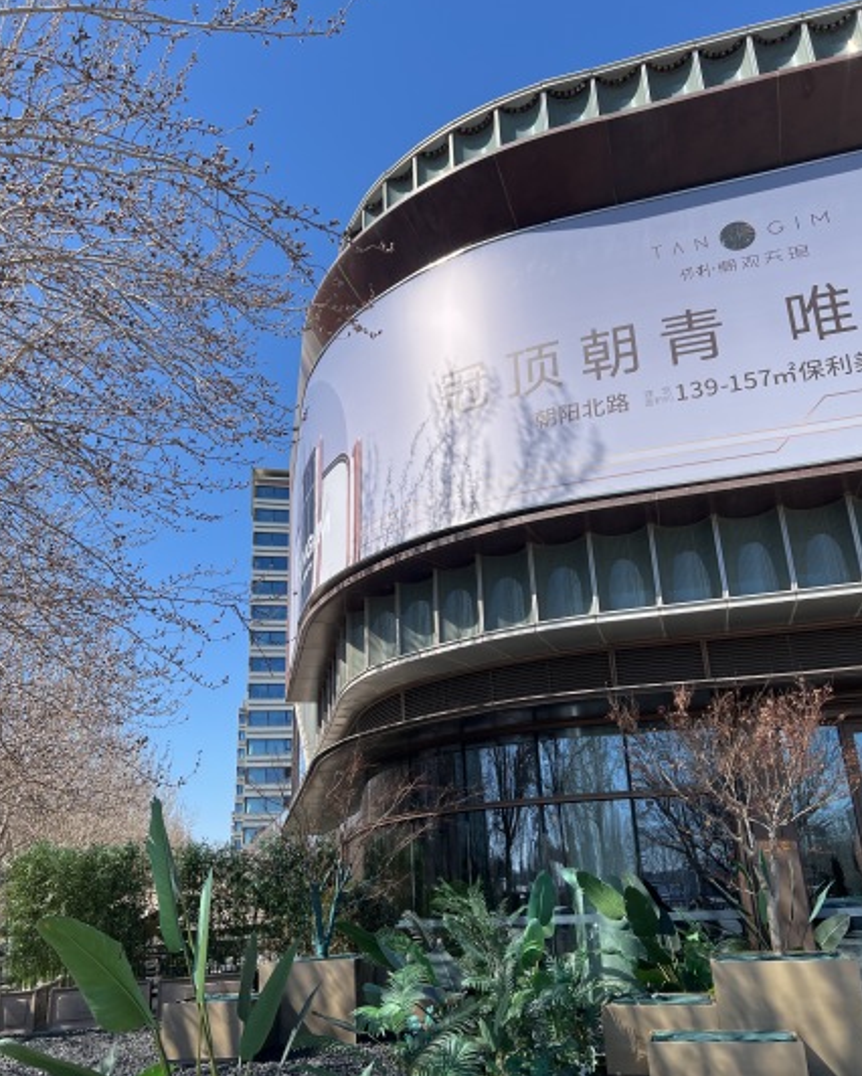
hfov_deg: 51.6
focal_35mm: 28
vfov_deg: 62.1
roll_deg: +4.9
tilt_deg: +22.7
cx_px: 443
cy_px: 569
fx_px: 892
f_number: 1.5
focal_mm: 5.7
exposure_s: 1/3704
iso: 50
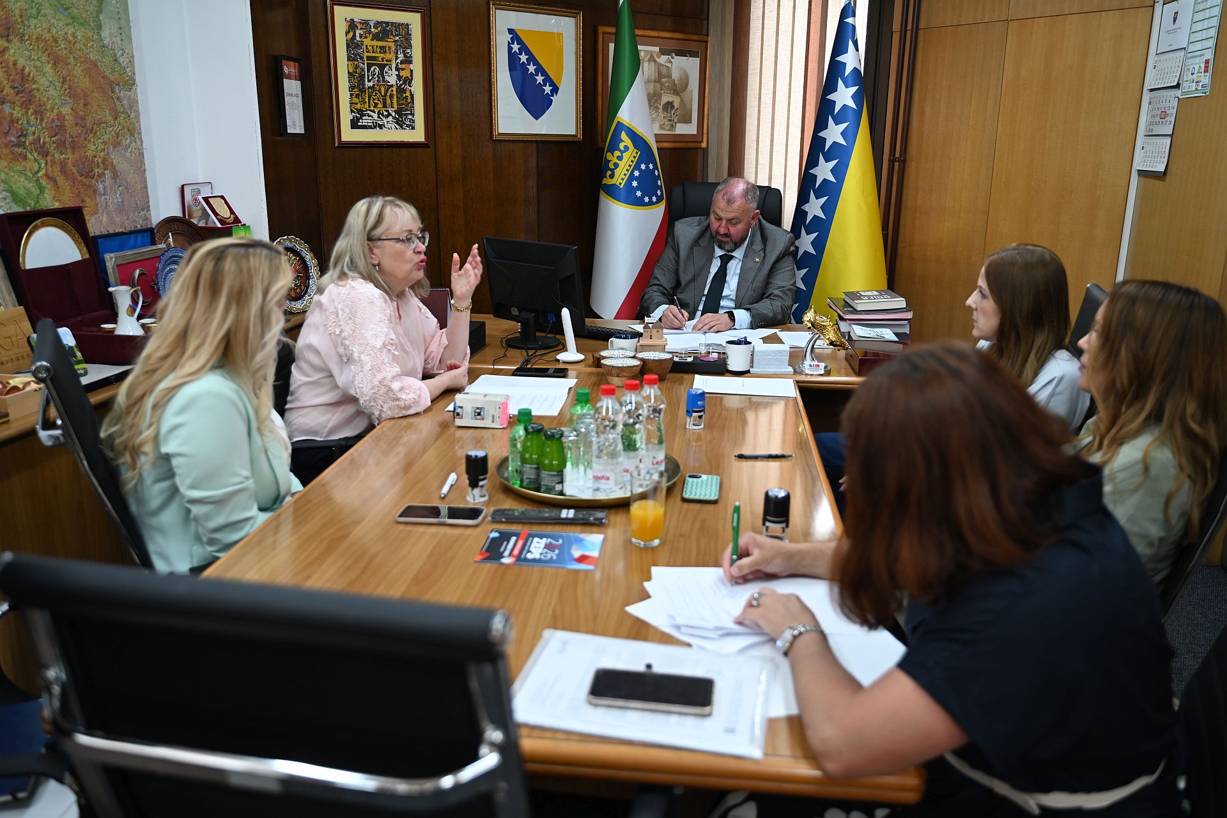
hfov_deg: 65.5
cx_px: 614
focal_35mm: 28
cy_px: 409
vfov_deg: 46.4
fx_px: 954
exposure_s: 1/125
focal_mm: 28
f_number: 2.8
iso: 450
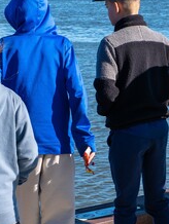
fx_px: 1007
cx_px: 194
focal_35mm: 155
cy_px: 97
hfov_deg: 9.5
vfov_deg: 12.7
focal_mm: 44
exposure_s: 1/125
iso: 100
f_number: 10
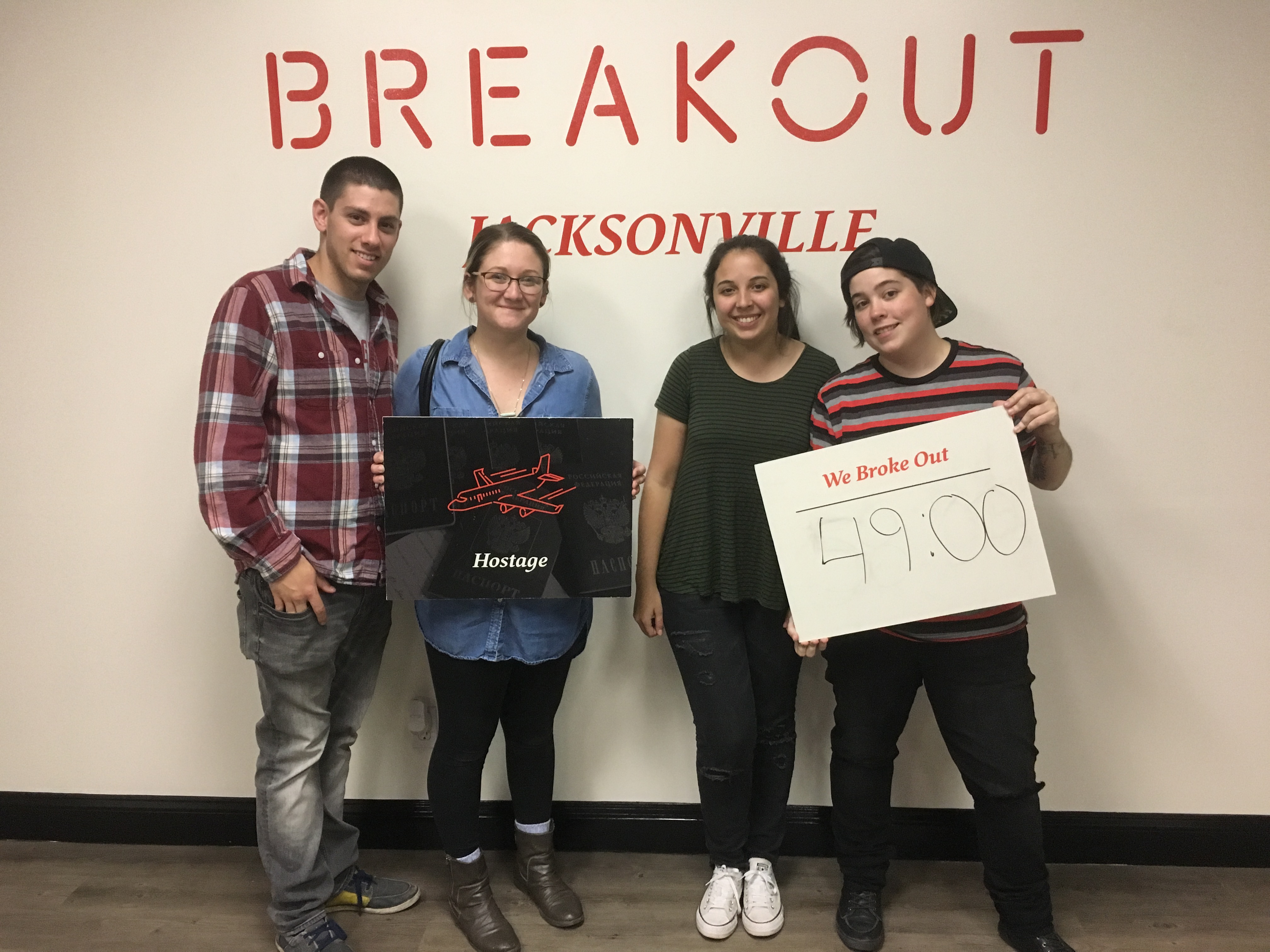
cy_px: 476
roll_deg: +1.2
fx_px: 1064
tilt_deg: -12.9
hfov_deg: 61.7
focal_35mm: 29
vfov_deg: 48.2
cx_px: 635
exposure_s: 1/30
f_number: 2.2
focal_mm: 4.15
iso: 200
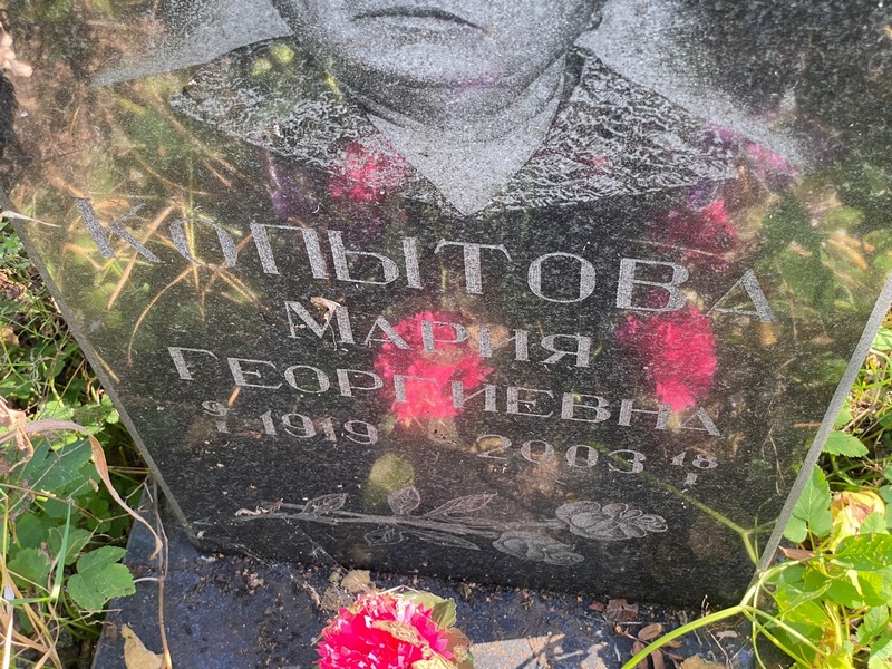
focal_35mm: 52
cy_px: 334
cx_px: 446
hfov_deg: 36.8
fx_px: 1340
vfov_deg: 28.0
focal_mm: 6
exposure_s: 1/121
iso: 80
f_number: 2
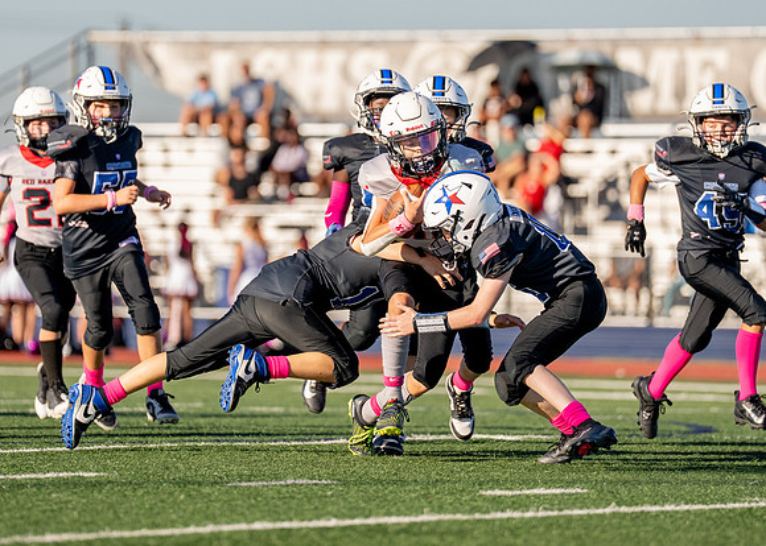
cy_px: 219
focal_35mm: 323
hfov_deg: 6.2
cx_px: 351
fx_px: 7027
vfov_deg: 4.5
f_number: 2.8
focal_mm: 200
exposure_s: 1/5000
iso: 400
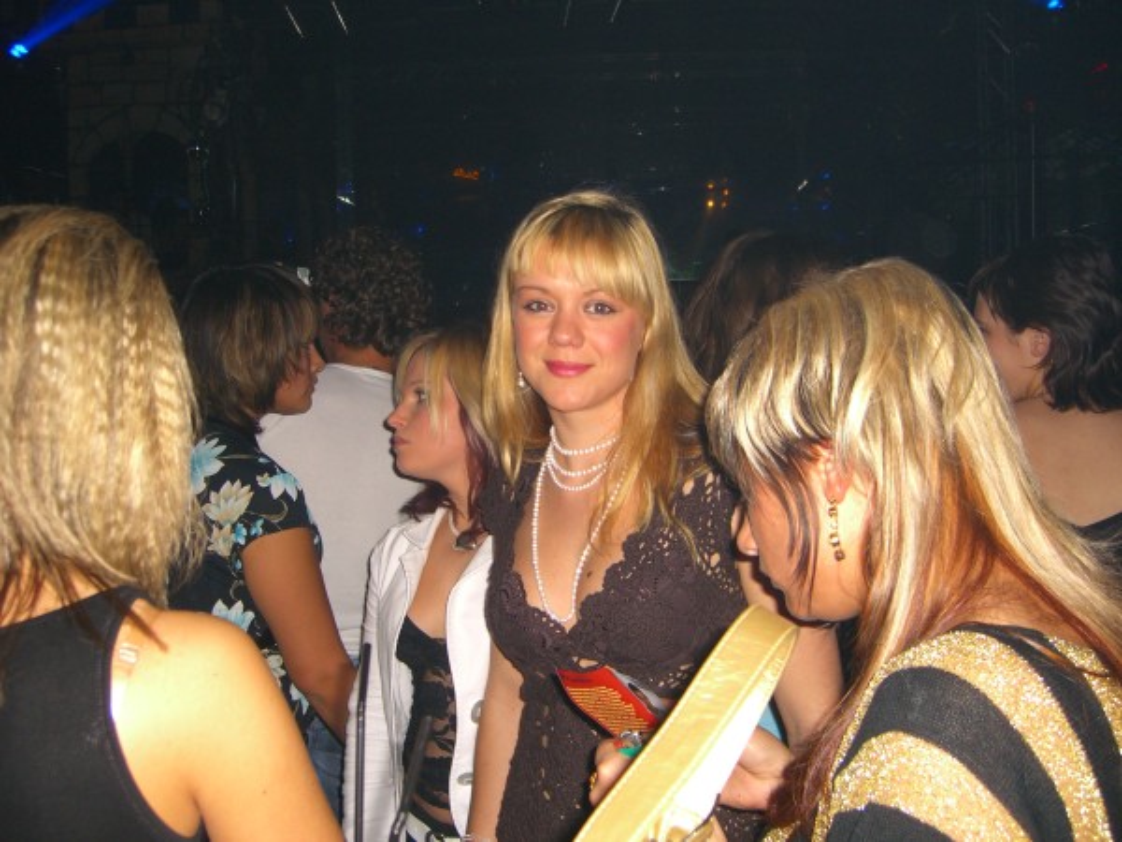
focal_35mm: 38
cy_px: 421
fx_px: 1232
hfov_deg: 49.0
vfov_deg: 37.7
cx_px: 561
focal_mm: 7.9
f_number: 2.8
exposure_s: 1/60
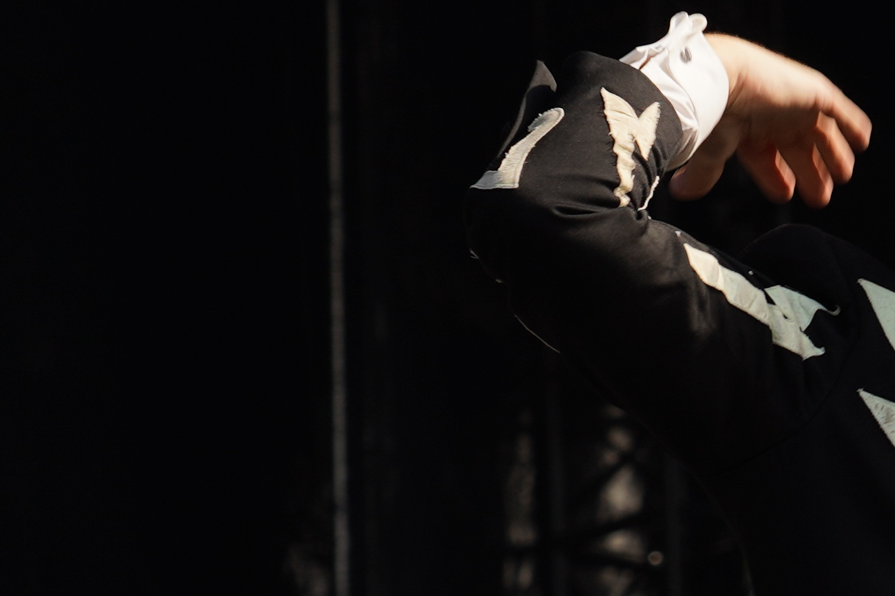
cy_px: 545
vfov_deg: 3.7
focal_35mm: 367
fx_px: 9122
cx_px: 1253
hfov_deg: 5.6
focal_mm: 86
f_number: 6.3
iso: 100
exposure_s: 1/250
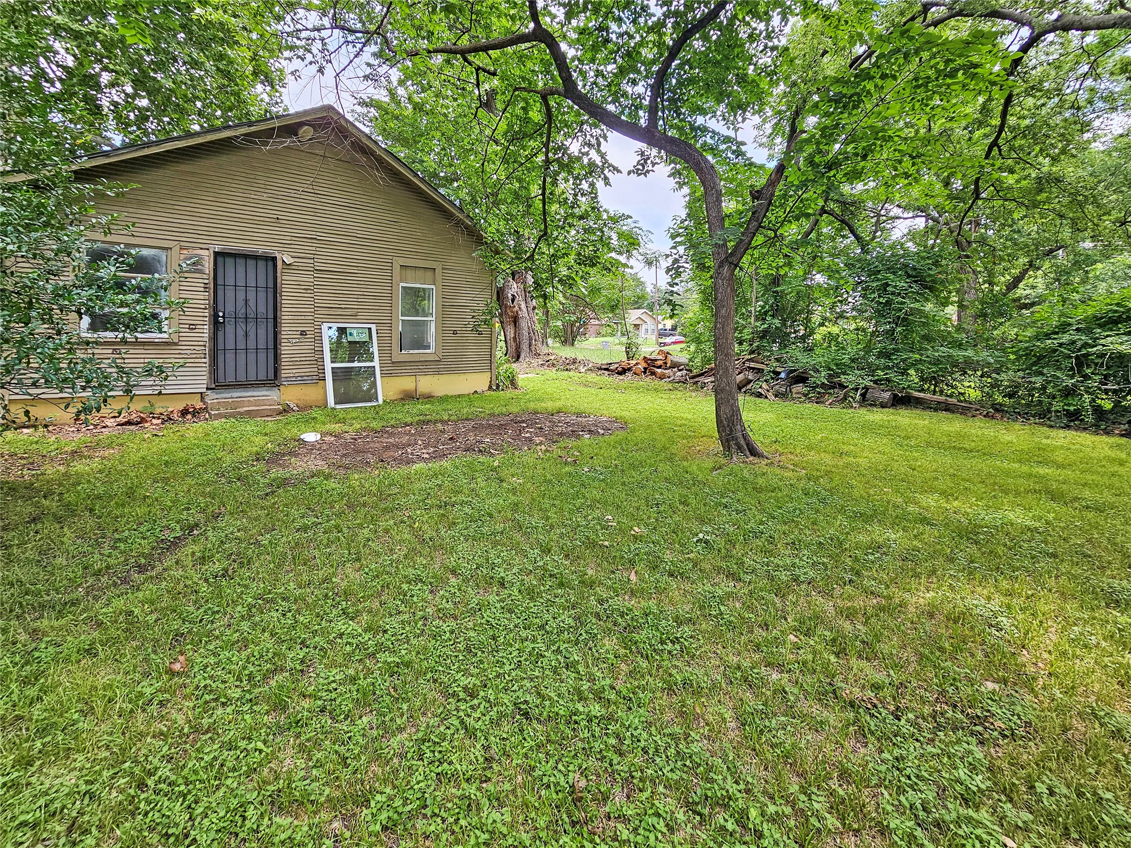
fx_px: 425
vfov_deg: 89.9
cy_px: 424
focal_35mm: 13
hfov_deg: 106.2
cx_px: 566
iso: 50
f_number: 2.2
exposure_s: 1/277
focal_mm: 2.2
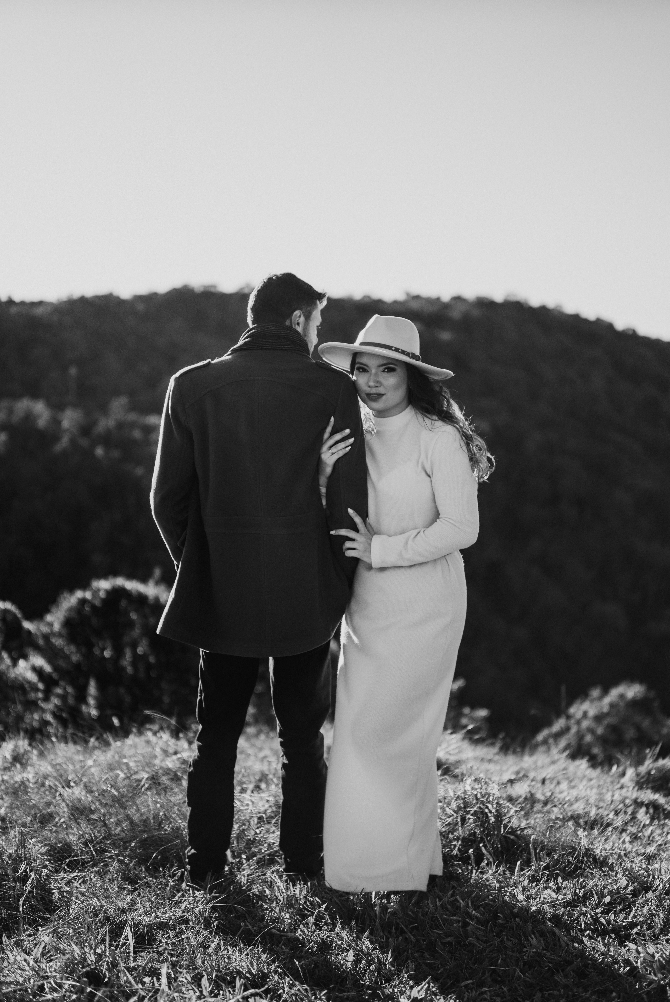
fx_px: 1394
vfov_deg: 39.6
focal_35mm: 50
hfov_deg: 27.0
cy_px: 501
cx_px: 335
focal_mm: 50
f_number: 1.8
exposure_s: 1/8000
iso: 250
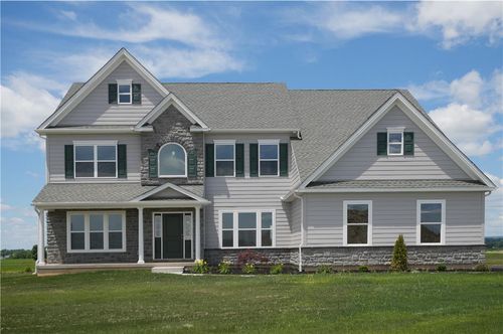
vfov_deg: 36.8
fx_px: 502
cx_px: 252
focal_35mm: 36
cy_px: 167
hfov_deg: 53.2
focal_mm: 18
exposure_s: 1/1000
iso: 200
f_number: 5.6
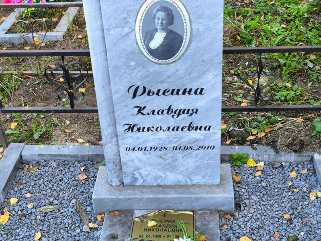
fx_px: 464
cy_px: 120
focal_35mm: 50
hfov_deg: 38.2
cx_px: 160
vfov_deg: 29.1
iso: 64
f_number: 1.7
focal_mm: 4.71
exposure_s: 1/100
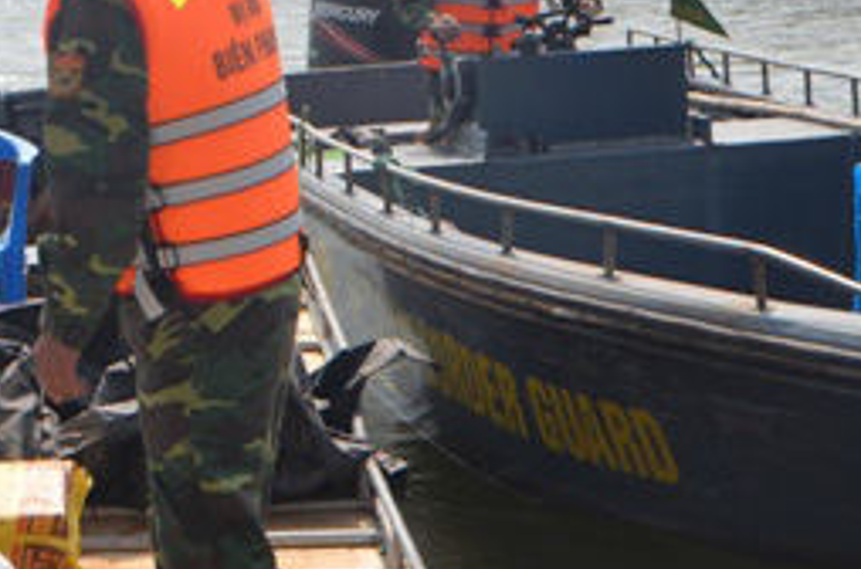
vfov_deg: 11.1
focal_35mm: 123
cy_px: 312
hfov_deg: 16.3
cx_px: -27
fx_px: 2934
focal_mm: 26
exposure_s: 1/250
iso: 100
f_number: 9
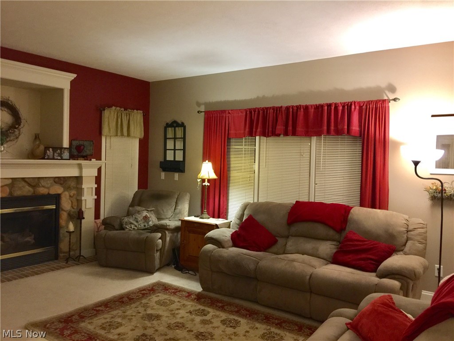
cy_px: 170
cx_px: 227
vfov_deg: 48.2
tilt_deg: -0.8
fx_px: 380
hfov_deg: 61.7
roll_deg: -1.5
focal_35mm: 29
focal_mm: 4.15
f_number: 2.2
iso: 100
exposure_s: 1/8
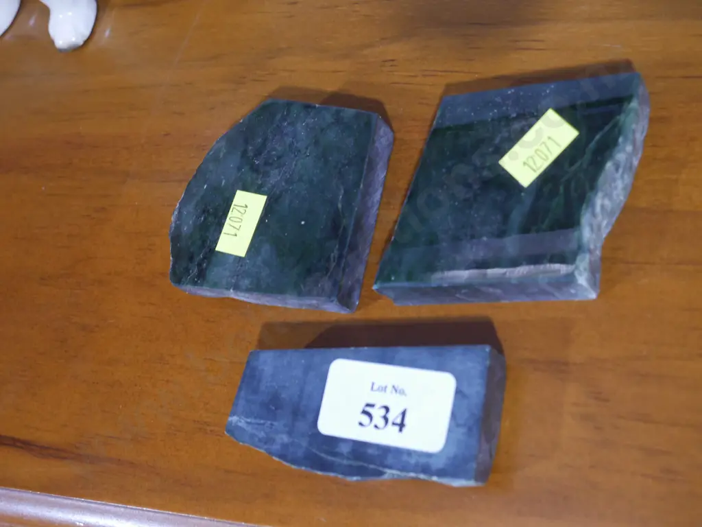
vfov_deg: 28.0
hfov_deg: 36.8
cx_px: 351
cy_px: 264
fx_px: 1055
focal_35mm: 52
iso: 1600
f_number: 5.3
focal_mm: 26
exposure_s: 1/60
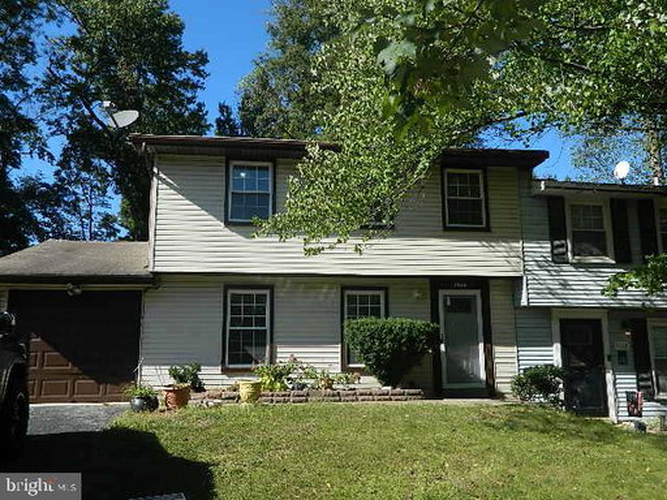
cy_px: 250
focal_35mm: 31
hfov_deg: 58.4
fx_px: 597
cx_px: 334
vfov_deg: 45.4
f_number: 3.2
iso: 80
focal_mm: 5.6
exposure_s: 1/640
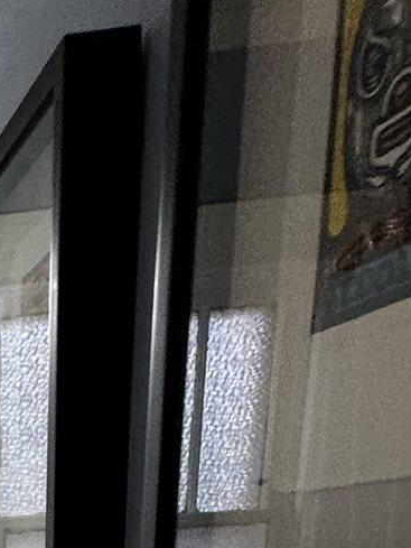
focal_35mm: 66
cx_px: -419
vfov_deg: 23.7
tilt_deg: -6.9
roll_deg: +2.5
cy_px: 808
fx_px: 1044
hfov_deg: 16.6
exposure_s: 1/120
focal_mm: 2.22
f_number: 2.2
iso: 125
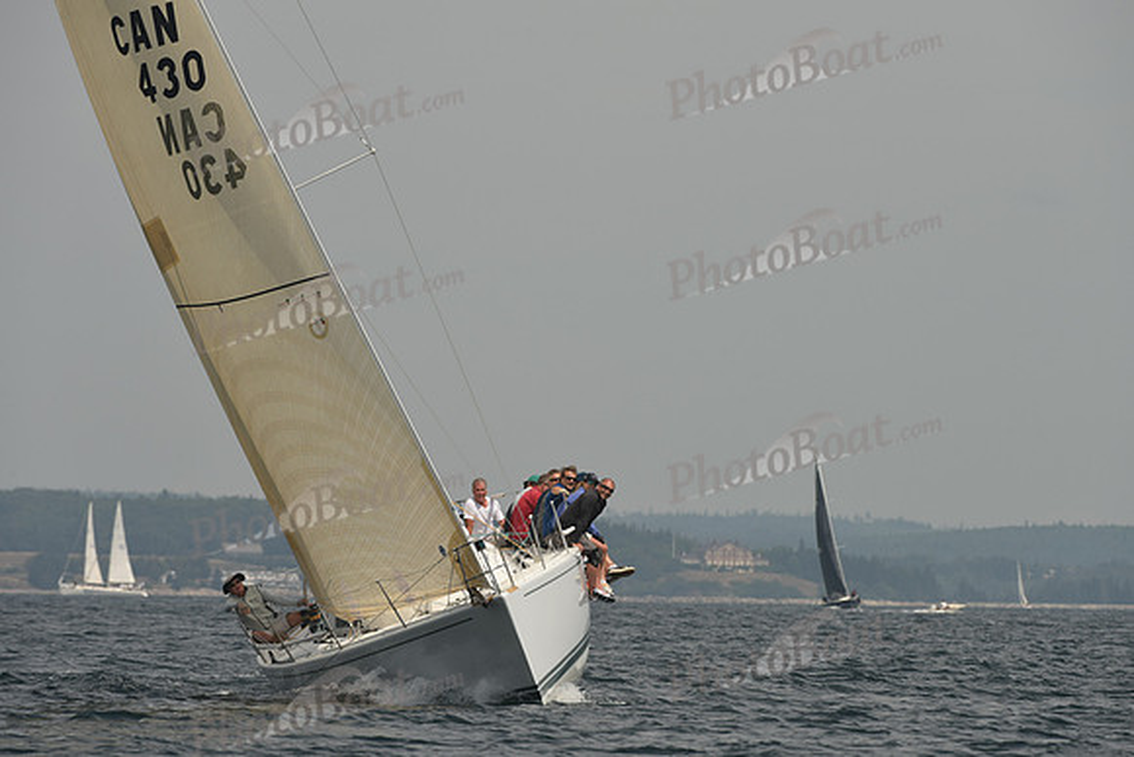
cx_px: 567
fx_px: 12602
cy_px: 378
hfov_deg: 5.2
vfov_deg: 3.4
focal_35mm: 400
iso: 250
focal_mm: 400
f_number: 8
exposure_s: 1/800
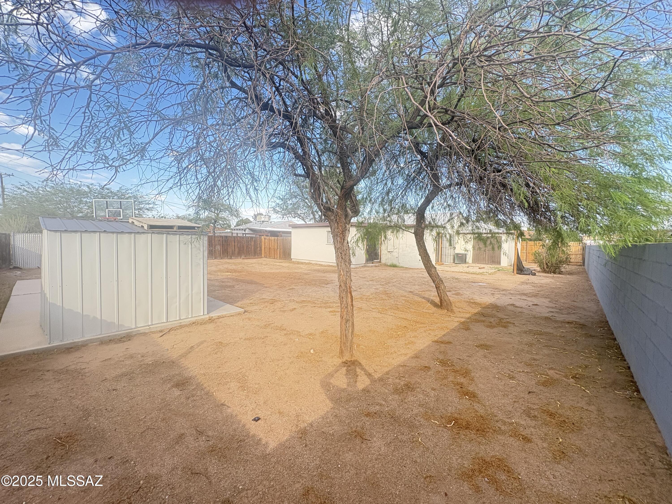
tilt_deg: -0.2
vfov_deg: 85.7
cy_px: 252
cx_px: 336
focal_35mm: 14
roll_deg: +0.0
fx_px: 272
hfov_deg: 102.1
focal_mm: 2.22
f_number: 2.2
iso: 64
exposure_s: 1/275
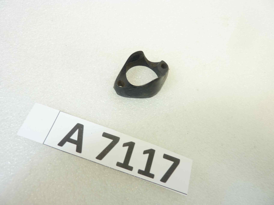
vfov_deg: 54.9
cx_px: 137
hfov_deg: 69.4
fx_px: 198
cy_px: 102
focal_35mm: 25
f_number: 3.3
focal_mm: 4.1
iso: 80
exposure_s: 1/20
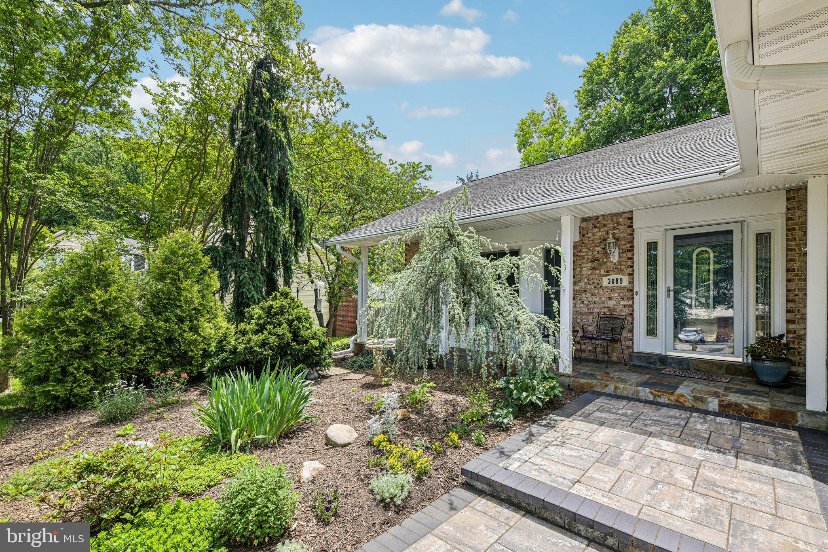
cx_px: 414
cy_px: 276
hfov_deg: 100.4
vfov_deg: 77.3
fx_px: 345
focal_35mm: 15
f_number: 8
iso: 100
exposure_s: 1/125
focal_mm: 15
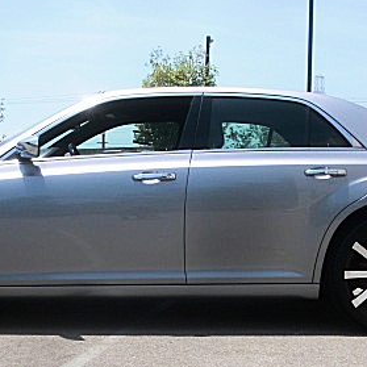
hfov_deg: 23.7
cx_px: 158
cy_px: 301
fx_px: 876
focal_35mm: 73
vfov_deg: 23.3
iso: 50
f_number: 2.8
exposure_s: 1/1000
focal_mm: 6.3
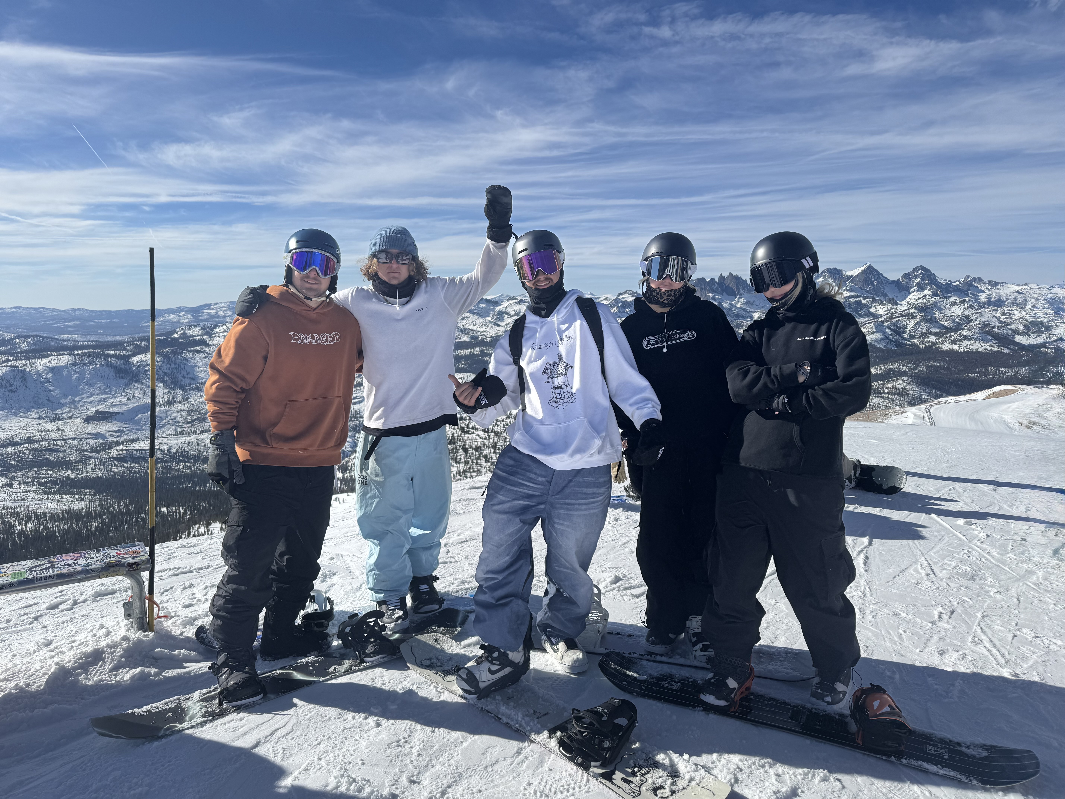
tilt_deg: -10.1
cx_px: 532
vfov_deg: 56.8
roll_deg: +0.5
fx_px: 738
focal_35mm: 24
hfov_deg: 71.6
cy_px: 400
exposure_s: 1/10417
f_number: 1.78
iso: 80
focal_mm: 6.76
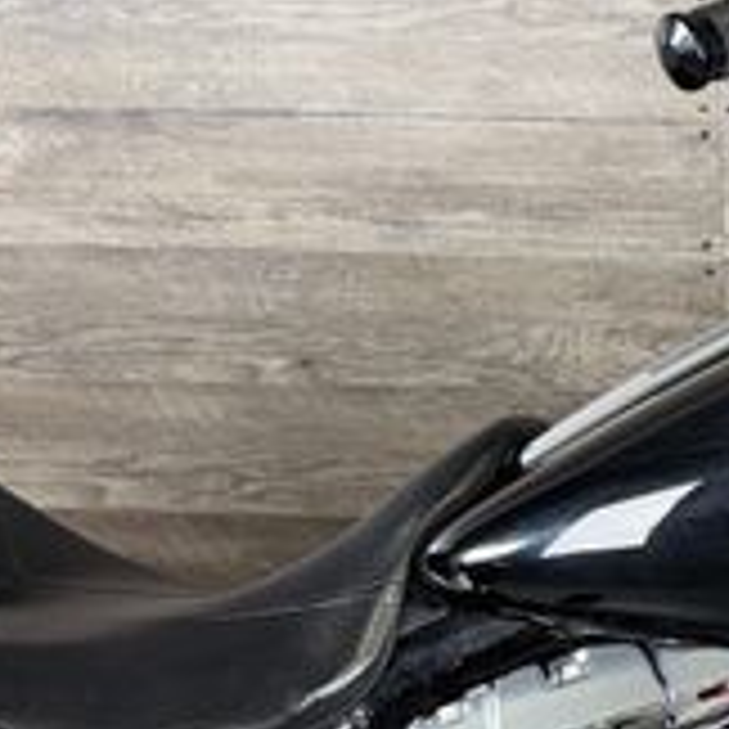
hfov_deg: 17.9
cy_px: 414
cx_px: 1166
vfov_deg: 20.6
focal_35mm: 84
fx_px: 2001
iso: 64
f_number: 1.78
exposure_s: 1/22
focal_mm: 6.76
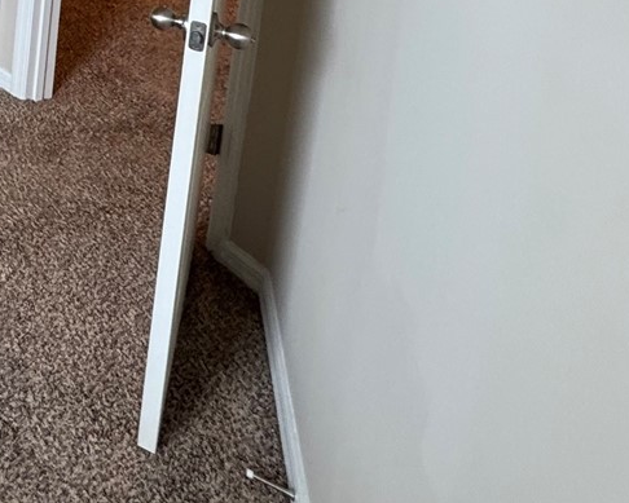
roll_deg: -0.5
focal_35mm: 45
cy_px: -208
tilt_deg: -7.9
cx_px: -287
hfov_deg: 28.6
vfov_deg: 26.4
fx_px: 838
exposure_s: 1/120
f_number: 2.2
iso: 200
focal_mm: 2.22
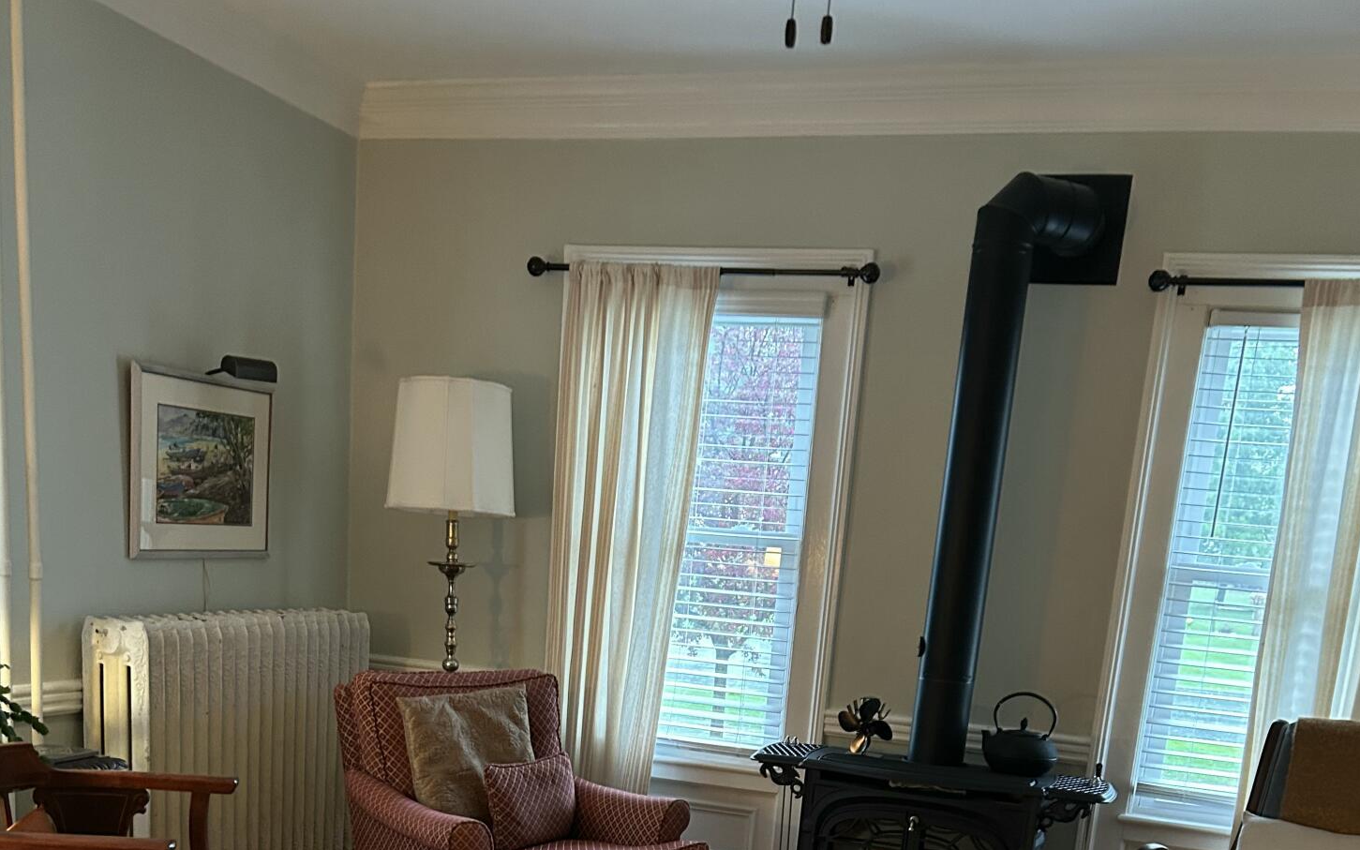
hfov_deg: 51.5
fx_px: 1409
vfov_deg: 31.2
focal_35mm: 38
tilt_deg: -11.9
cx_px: 672
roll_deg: -5.3
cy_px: 846
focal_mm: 5.7
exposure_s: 1/40
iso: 400
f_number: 1.5
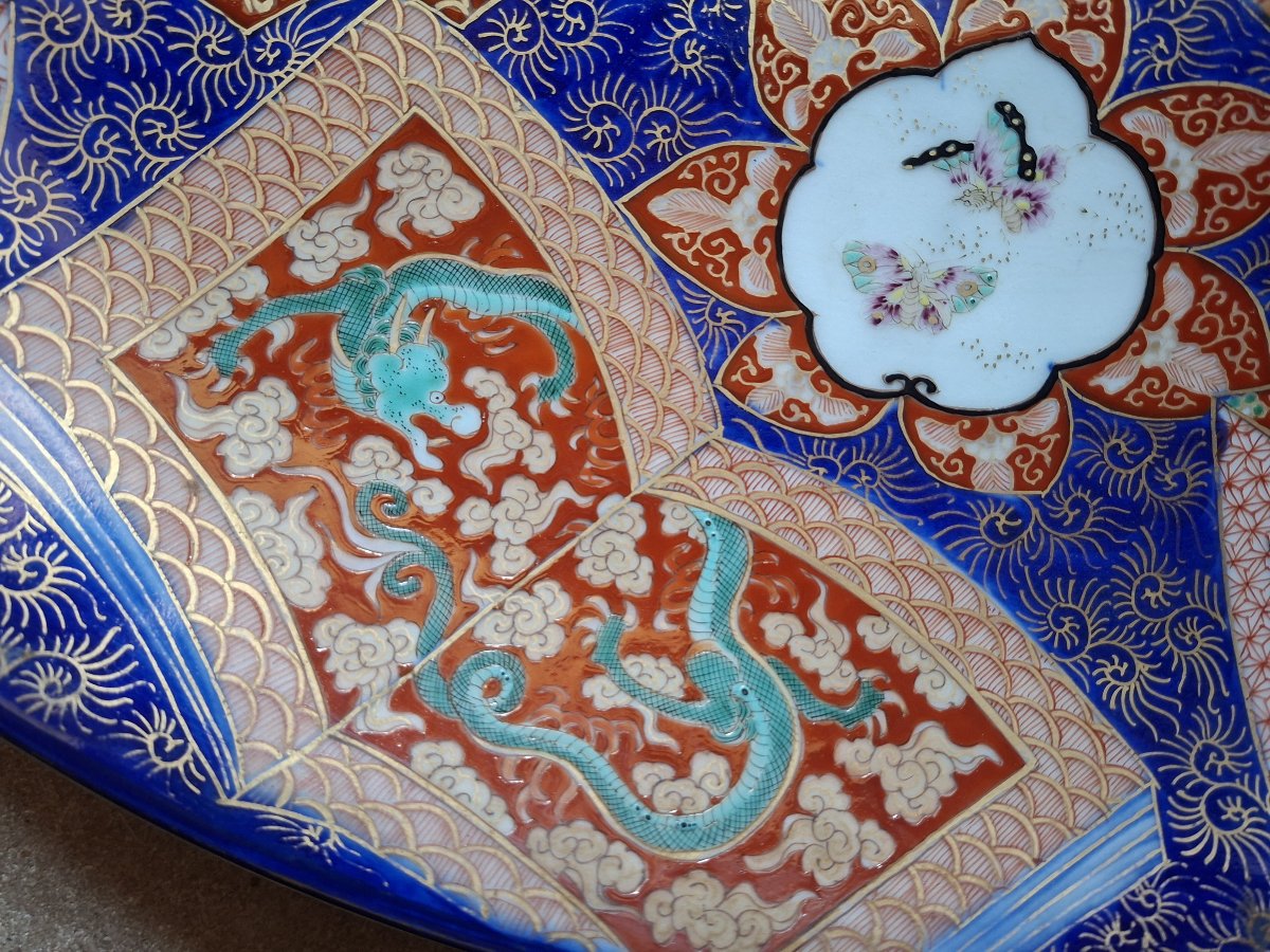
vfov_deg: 58.9
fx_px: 844
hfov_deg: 73.9
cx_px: 635
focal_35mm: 23
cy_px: 476
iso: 400
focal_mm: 5.54
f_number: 1.8
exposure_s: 1/25
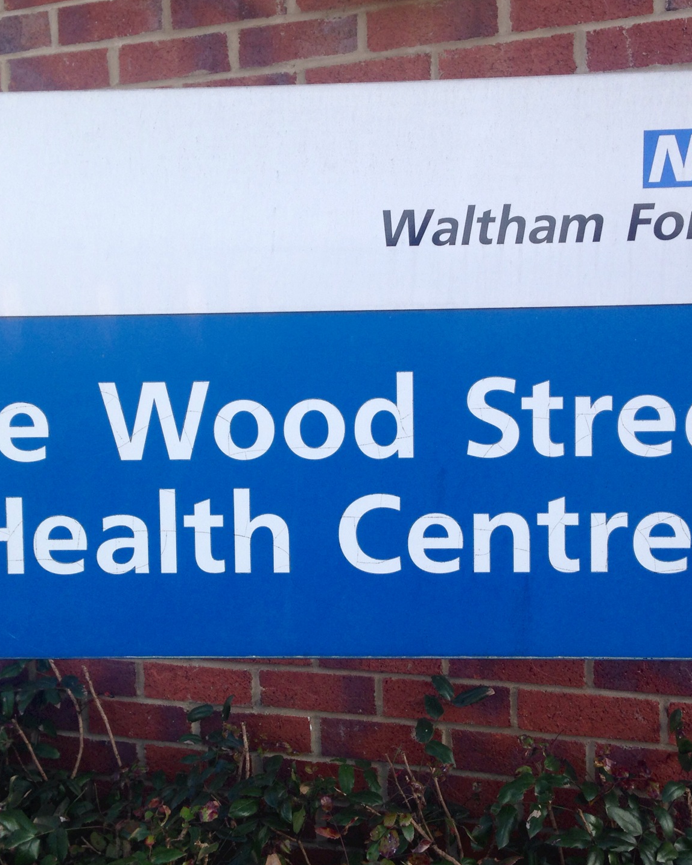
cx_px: 337
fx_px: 1178
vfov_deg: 40.3
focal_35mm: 46
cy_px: 458
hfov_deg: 32.7
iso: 50
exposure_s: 1/326
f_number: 2.4
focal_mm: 4.12
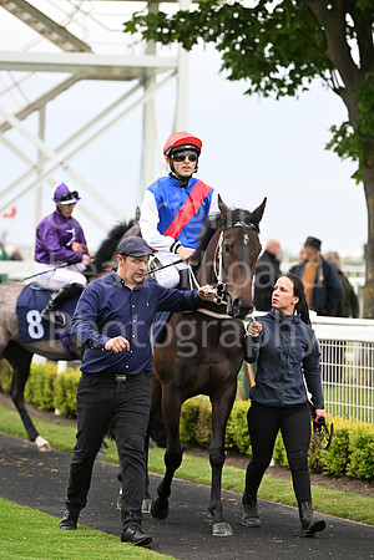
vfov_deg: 12.1
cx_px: 187
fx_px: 2649
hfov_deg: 8.1
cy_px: 280
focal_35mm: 170
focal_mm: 170
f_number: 4
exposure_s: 1/1000
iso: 800
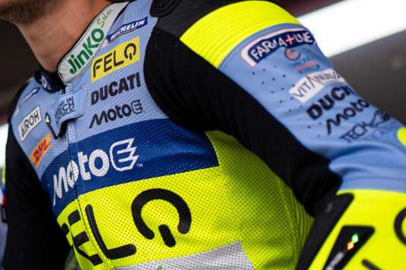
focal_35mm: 86
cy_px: 27
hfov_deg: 22.3
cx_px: -43
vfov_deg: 15.7
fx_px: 970
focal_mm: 35
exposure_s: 1/2000
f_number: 1.8
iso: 250
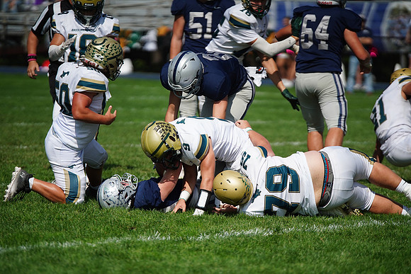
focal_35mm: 300
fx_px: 3426
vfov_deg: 4.6
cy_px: 137
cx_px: 206
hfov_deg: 6.9
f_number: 2.8
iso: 400
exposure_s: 1/8000
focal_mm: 300
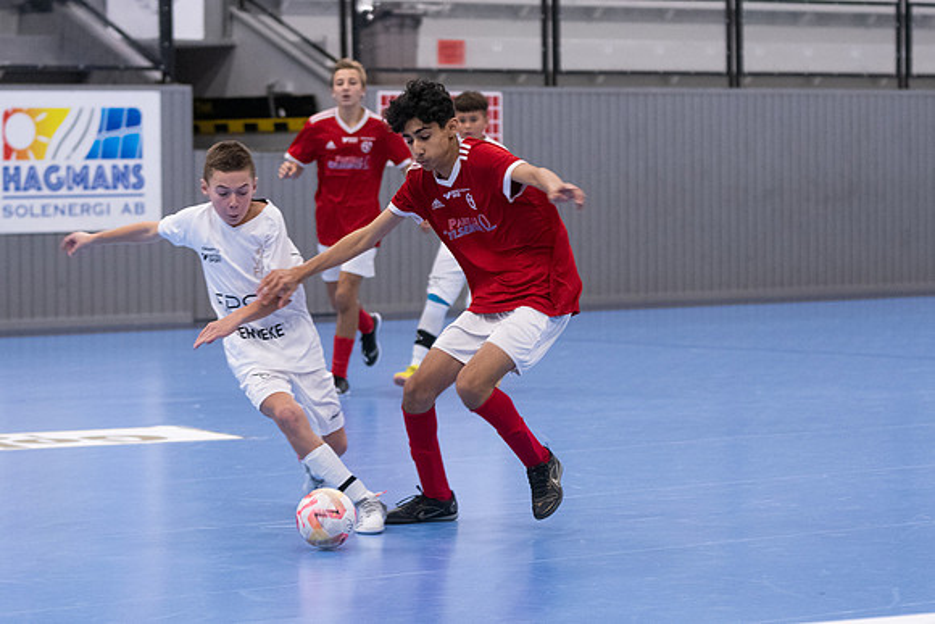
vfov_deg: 9.3
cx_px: 468
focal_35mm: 147
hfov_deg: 13.9
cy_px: 312
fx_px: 3831
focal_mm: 95
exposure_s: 1/400
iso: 3200
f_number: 3.2
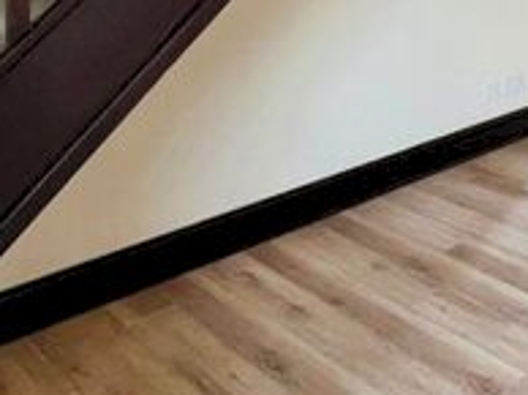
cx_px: 601
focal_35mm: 47
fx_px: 716
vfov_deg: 24.0
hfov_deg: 34.2
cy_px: -203
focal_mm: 1.57
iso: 250
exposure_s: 1/60
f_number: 1.8
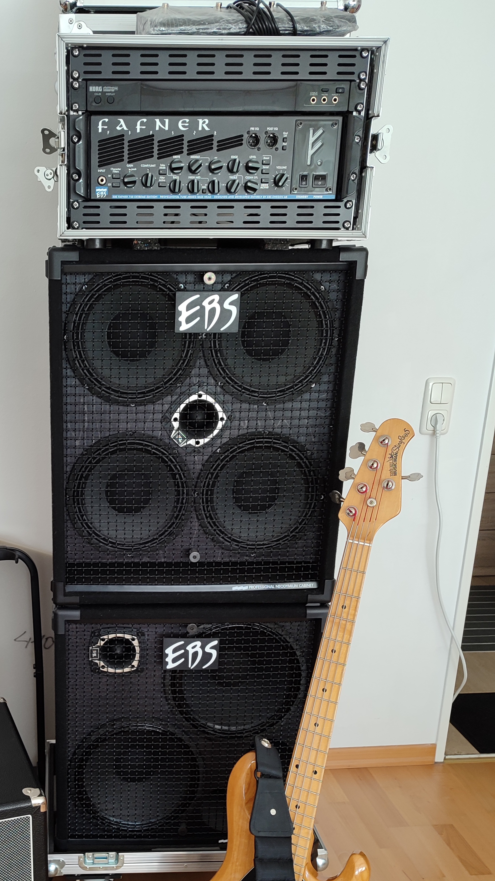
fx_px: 817
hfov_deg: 32.7
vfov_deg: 55.9
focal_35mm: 35
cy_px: 558
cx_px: 92
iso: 248
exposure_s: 1/60
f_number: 1.89
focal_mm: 5.95
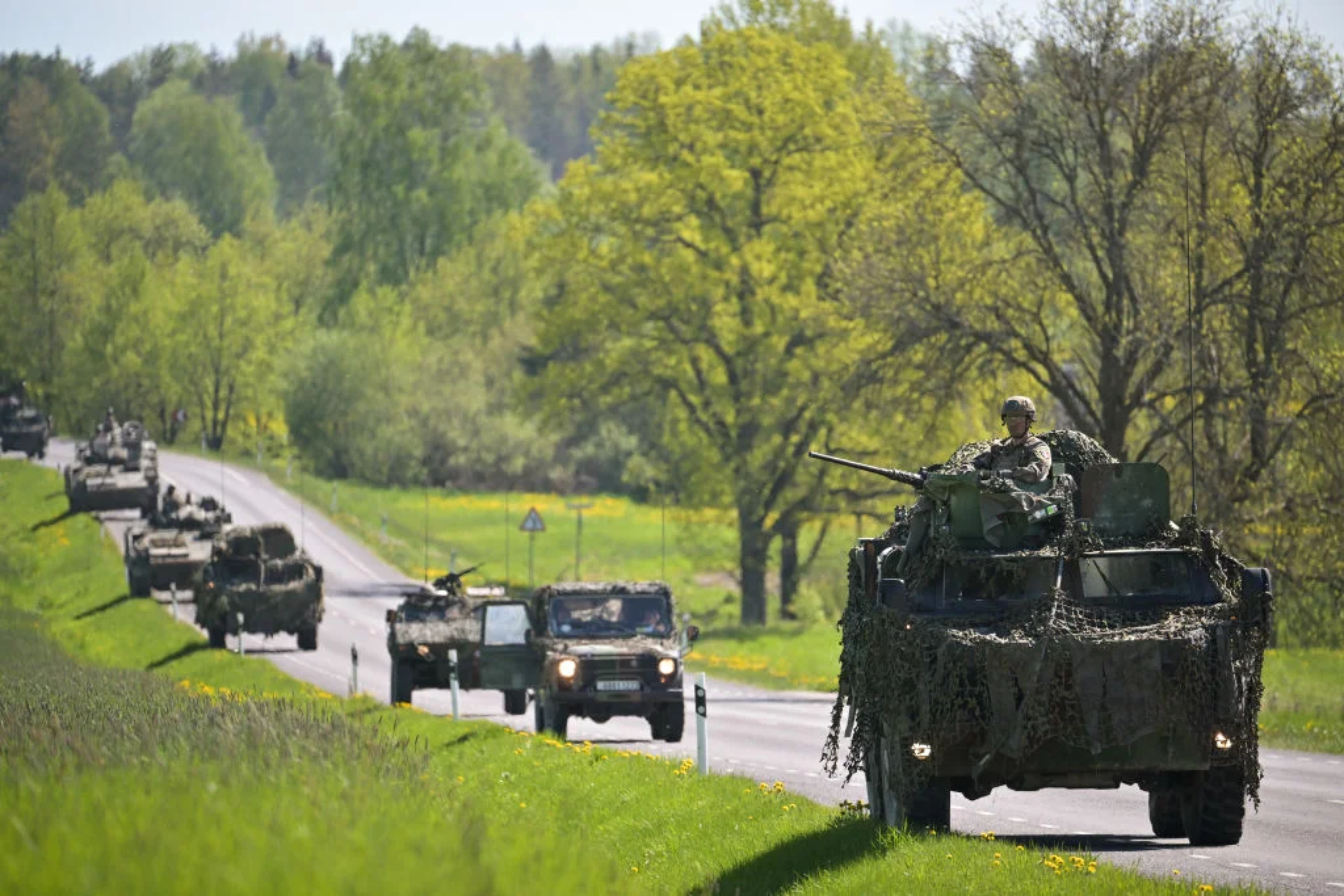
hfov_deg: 6.4
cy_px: 448
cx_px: 672
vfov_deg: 4.3
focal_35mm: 320
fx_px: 11948
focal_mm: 320
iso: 900
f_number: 5.3
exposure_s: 1/2500
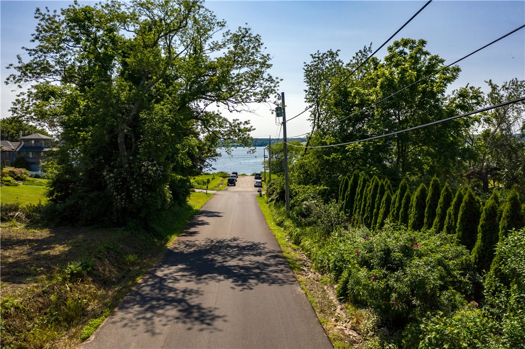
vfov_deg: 46.4
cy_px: 174
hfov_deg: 65.5
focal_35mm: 28
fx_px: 408
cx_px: 262
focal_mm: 10.26
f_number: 2.8
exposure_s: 1/200
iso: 200
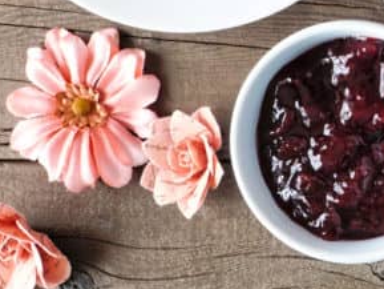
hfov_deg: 13.4
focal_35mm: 133
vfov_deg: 10.9
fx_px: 1476
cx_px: 674
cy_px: -83
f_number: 14
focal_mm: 26
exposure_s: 1.6
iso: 100
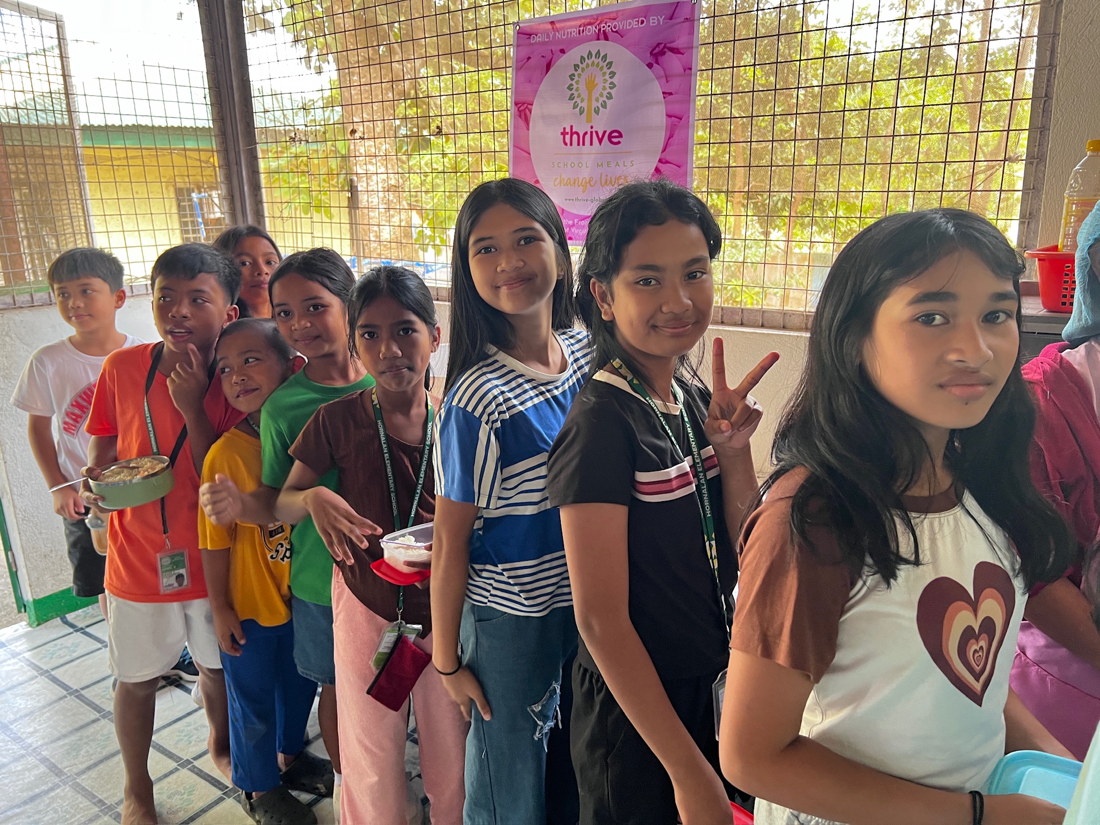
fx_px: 826
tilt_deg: -14.2
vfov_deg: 53.1
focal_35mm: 26
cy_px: 412
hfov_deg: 67.3
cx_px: 550
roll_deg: +1.9
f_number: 1.5
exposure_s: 1/71
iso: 125
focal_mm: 5.7
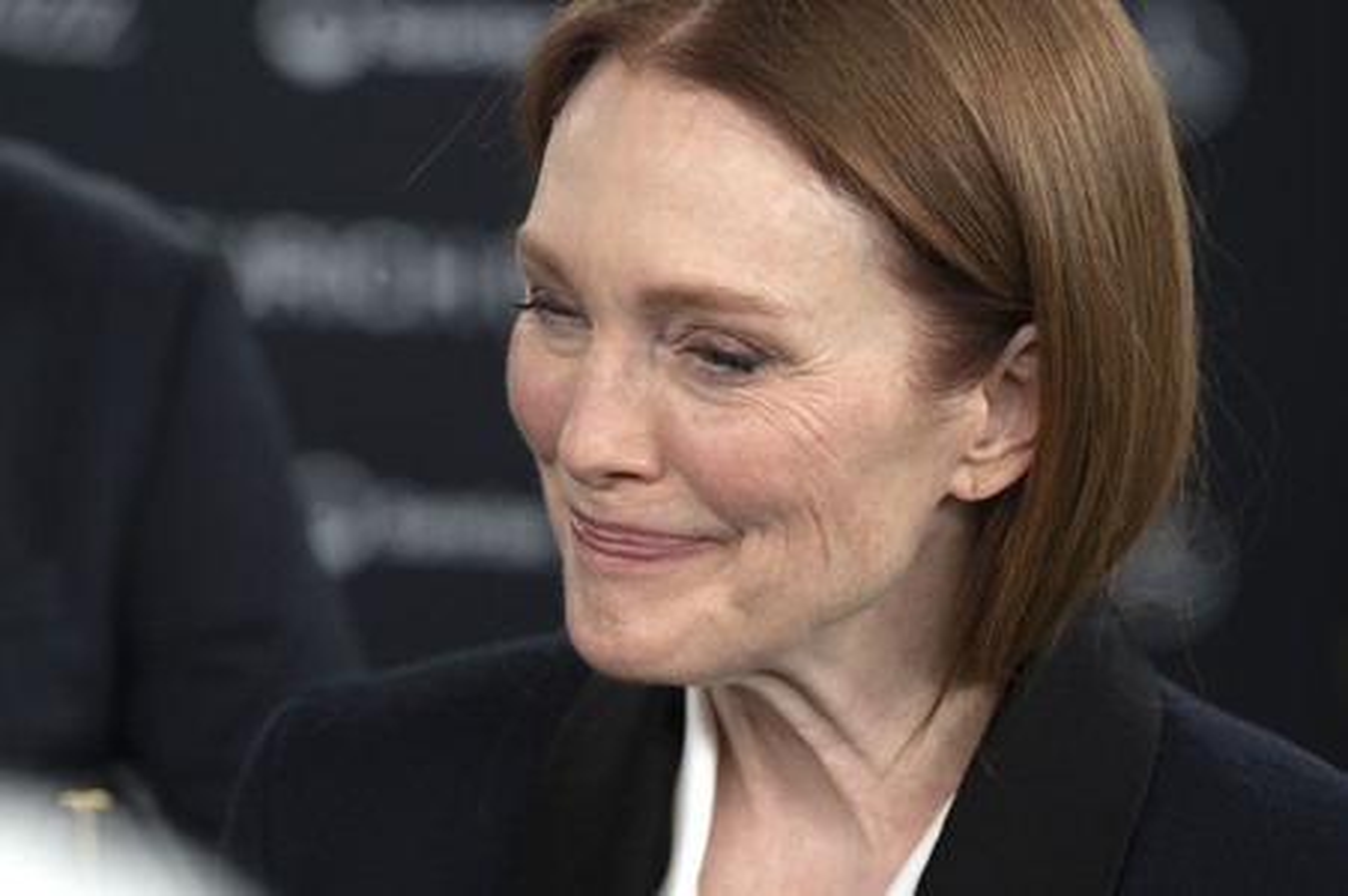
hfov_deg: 10.3
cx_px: 674
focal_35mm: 200
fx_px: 7483
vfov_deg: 6.9
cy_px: 448
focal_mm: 200
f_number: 6.3
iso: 2000
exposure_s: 1/500
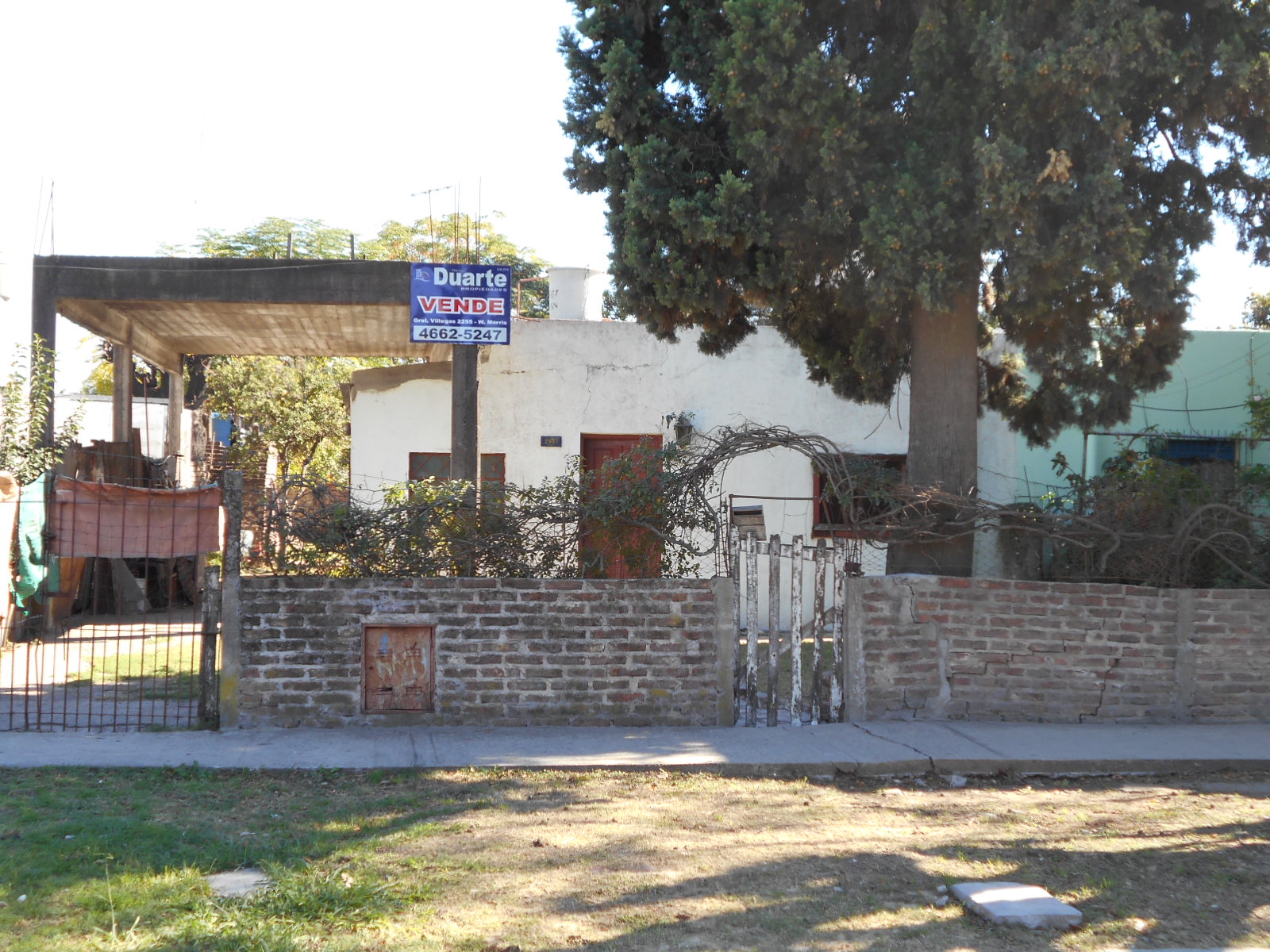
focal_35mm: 50
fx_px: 1834
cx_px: 635
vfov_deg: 29.1
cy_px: 476
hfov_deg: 38.2
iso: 80
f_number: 4.5
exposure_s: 1/80
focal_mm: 8.8
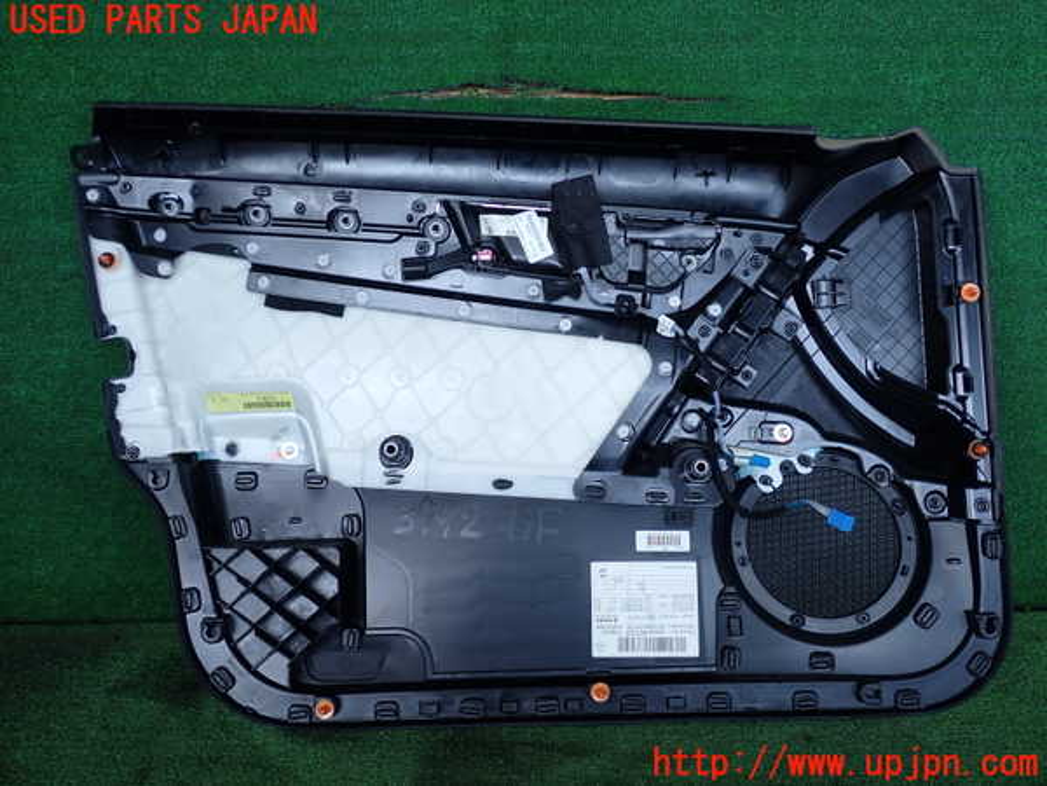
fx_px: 968
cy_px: 393
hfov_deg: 56.8
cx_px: 524
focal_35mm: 32
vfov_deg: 44.2
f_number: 2.4
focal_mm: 5.79
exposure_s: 1/200
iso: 100
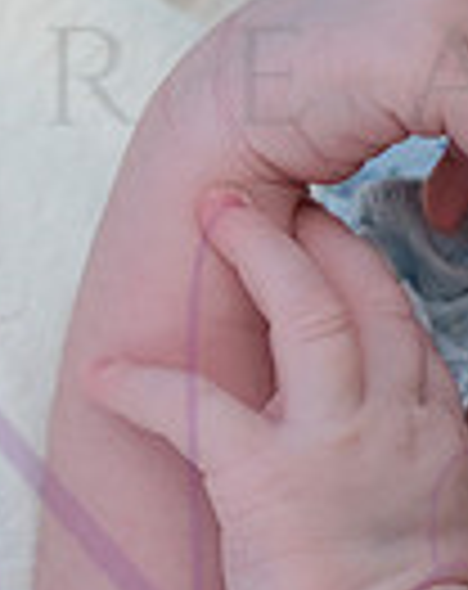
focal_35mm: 317
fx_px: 5514
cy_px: 284
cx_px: 619
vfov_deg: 6.1
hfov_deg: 4.8
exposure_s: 1/320
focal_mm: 76
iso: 400
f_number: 7.1
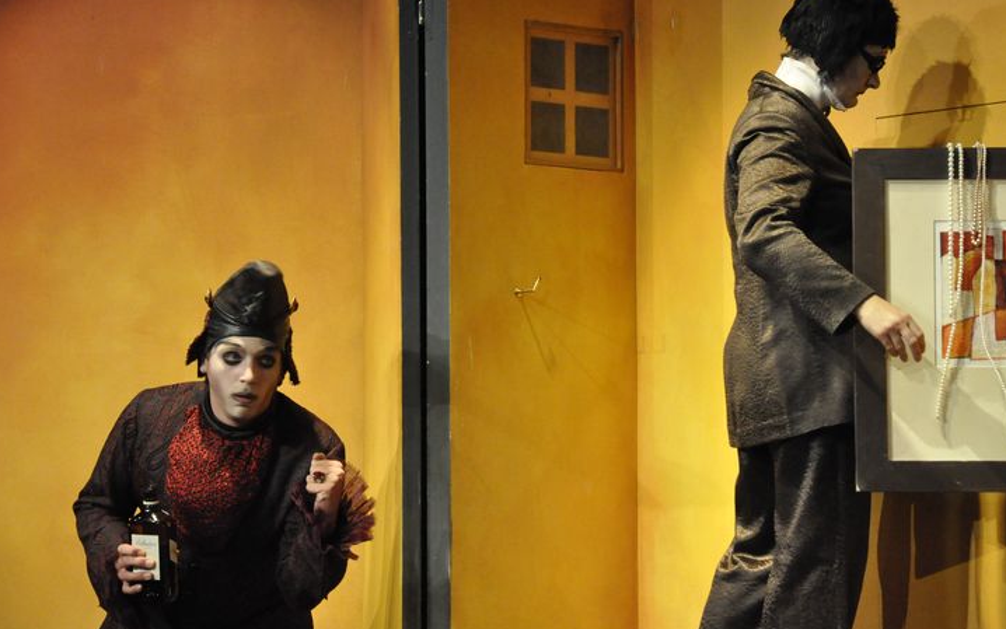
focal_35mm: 179
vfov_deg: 7.4
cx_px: 553
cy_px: 338
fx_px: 4896
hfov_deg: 11.7
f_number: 8
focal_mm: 105
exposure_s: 1/250
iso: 3200
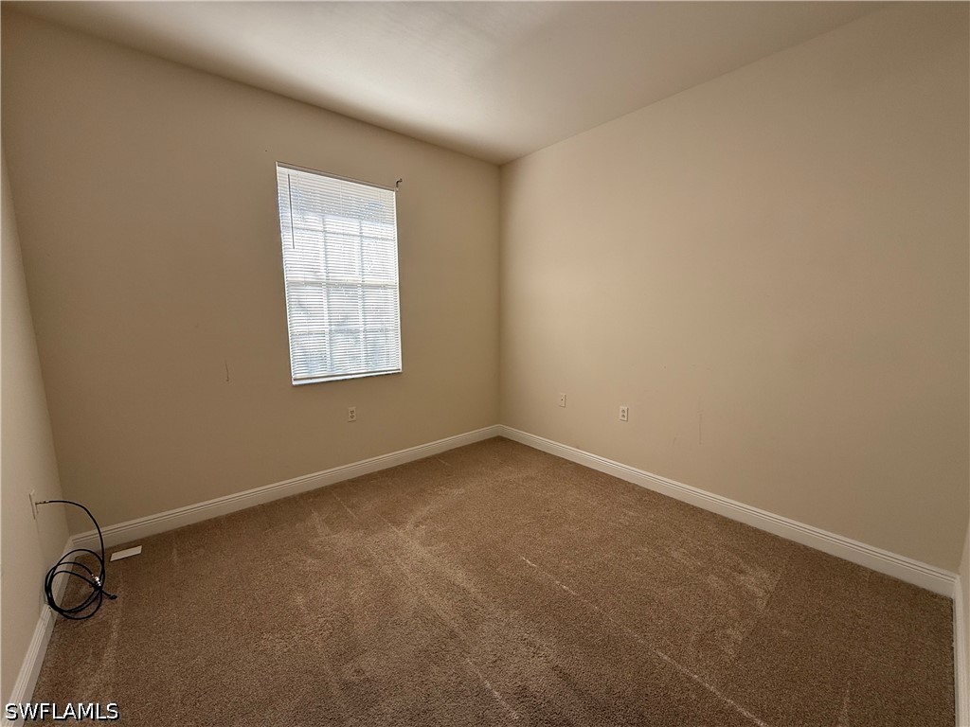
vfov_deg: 85.7
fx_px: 392
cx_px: 485
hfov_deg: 102.1
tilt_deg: -7.6
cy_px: 364
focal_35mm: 14
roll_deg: +0.1
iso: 64
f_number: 2.2
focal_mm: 2.22
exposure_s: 1/195
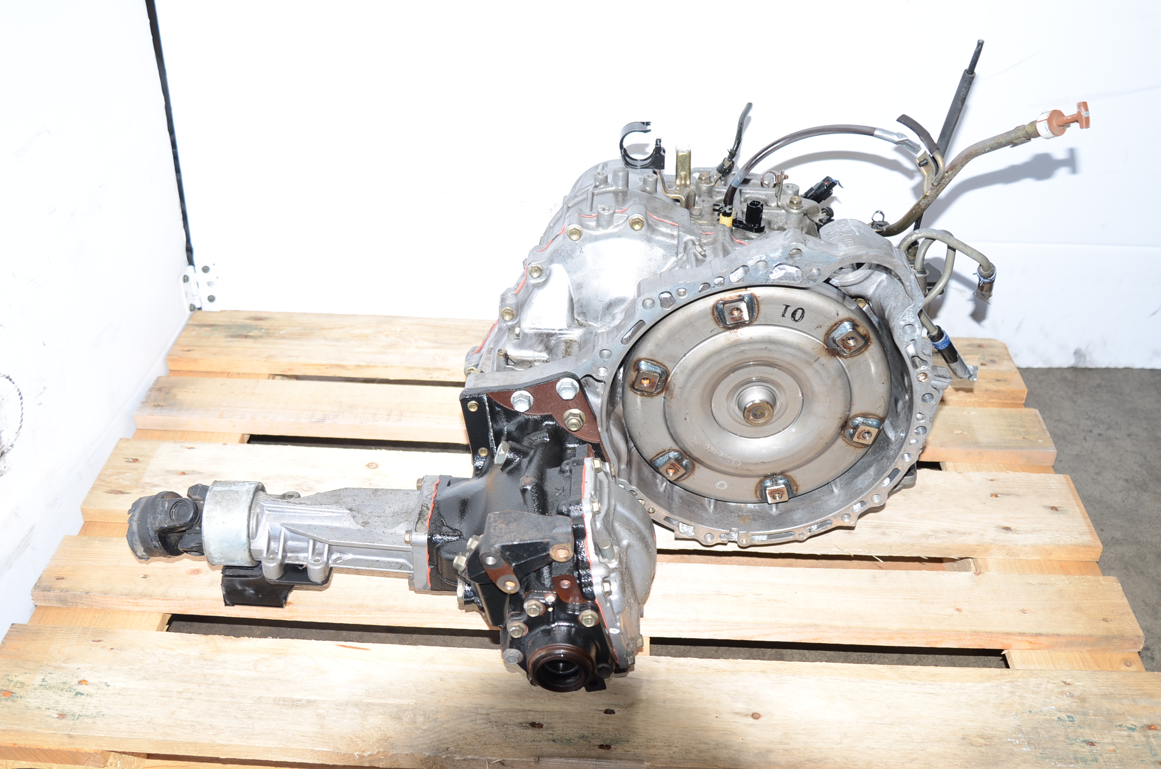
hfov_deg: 53.2
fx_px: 1159
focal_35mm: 36
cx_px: 580
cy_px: 384
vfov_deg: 36.7
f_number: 3.5
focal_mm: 24
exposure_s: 1/100
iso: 100
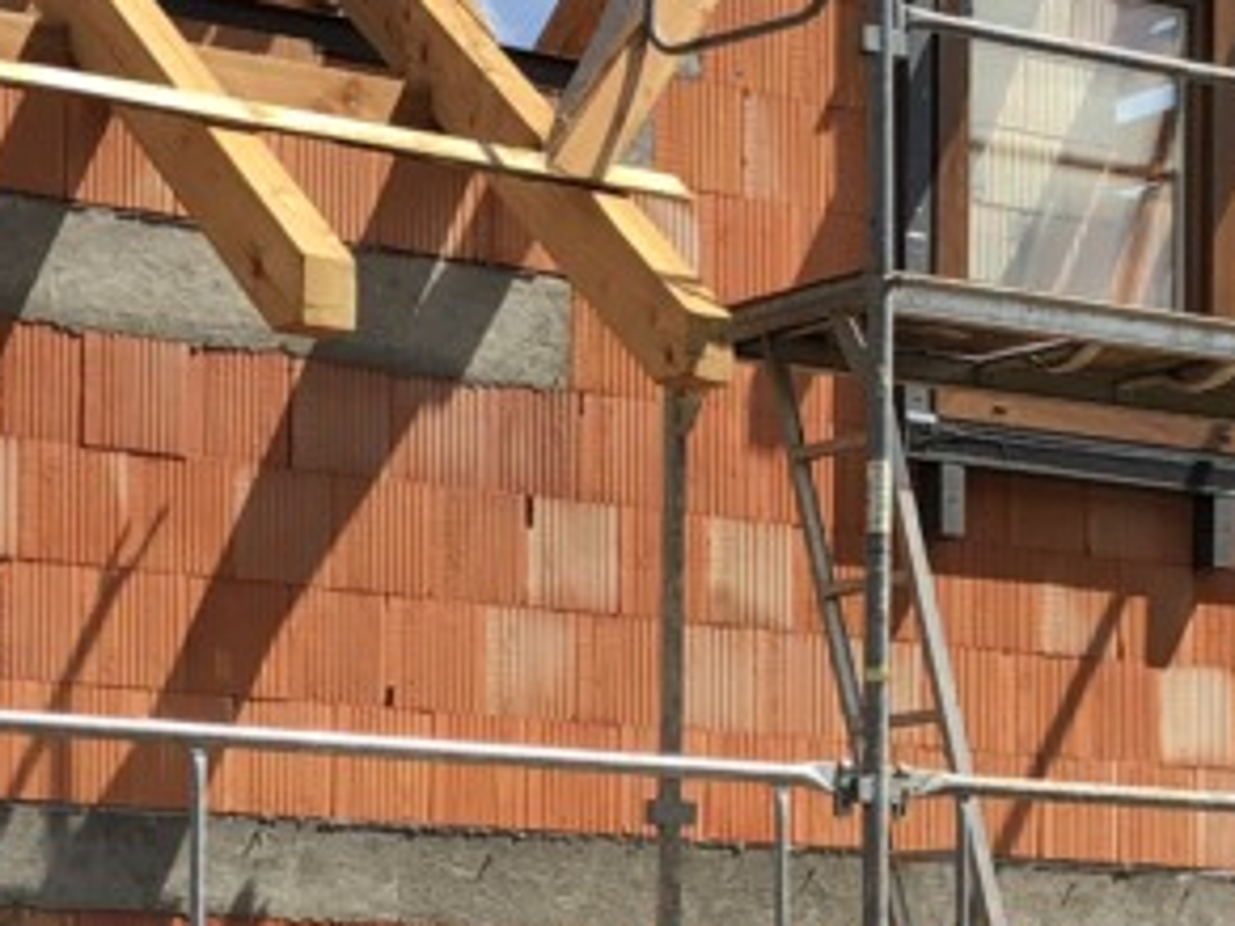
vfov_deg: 12.7
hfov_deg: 17.1
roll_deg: -0.2
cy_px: 926
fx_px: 4103
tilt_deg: +3.2
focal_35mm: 115
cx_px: 656
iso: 20
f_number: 1.8
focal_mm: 4
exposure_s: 1/1548
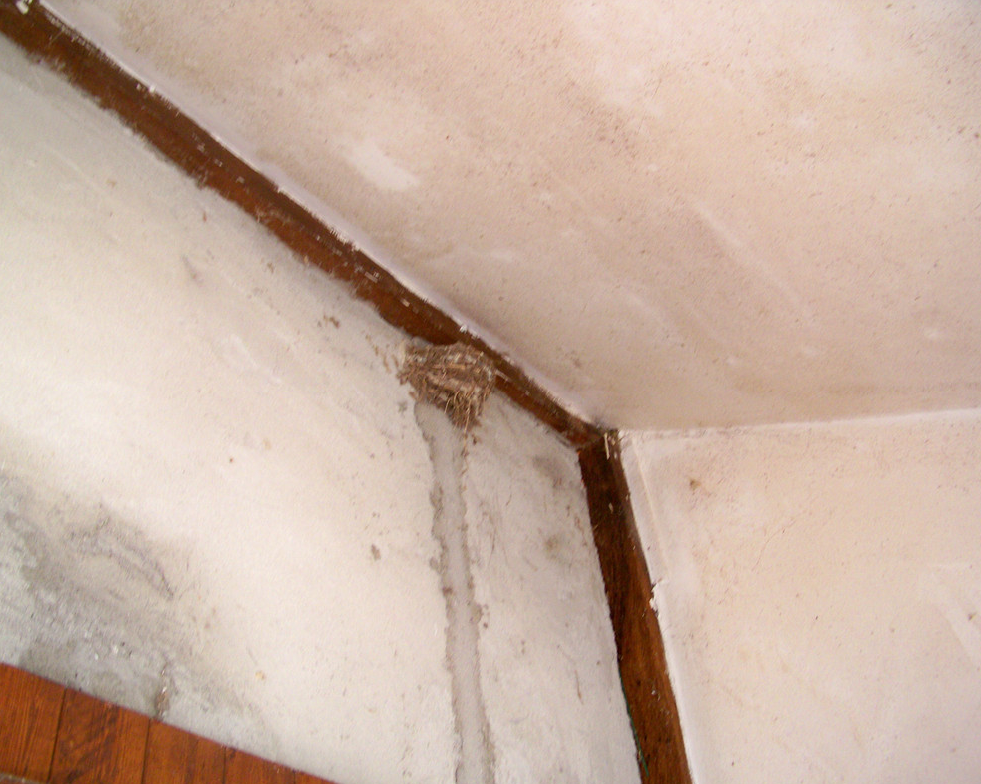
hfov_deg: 51.5
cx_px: 490
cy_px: 398
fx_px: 1016
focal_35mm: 35
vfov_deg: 42.2
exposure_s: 1/30
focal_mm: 5.85
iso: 160
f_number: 2.8
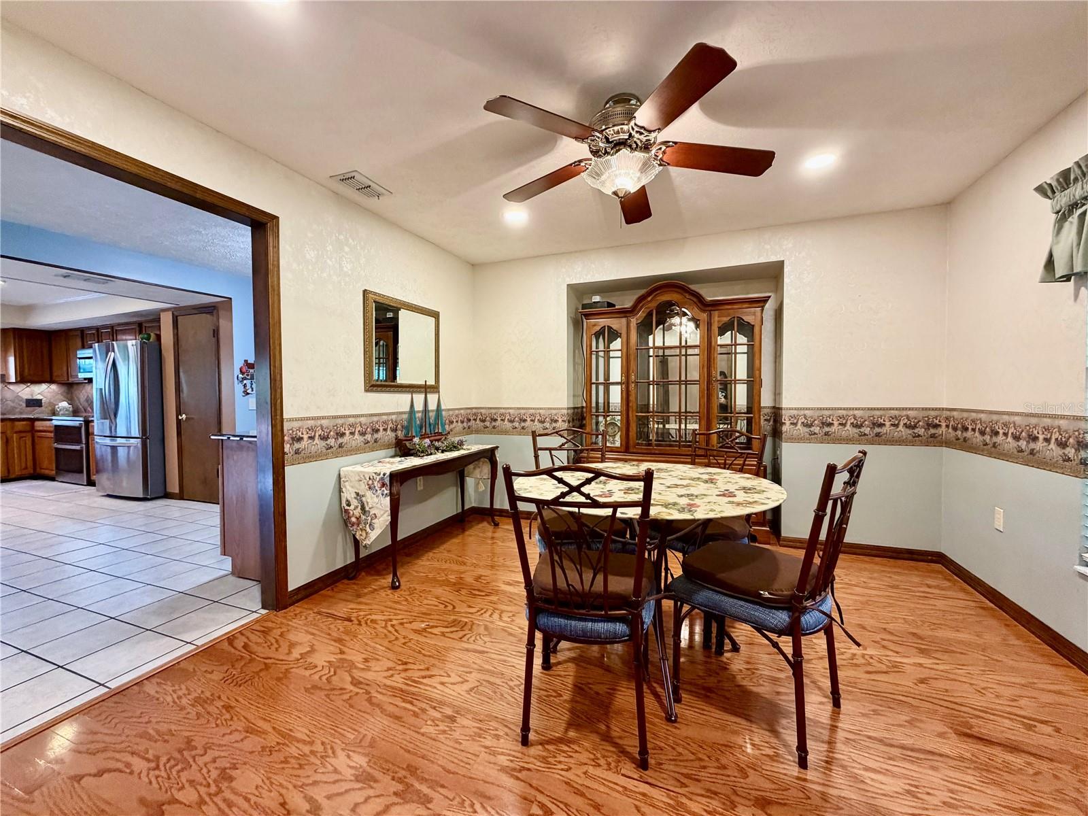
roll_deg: +0.4
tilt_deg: -2.1
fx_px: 440
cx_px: 544
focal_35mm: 14
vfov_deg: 85.7
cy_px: 408
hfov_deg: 102.1
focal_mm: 2.22
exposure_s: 1/60
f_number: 2.2
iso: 250
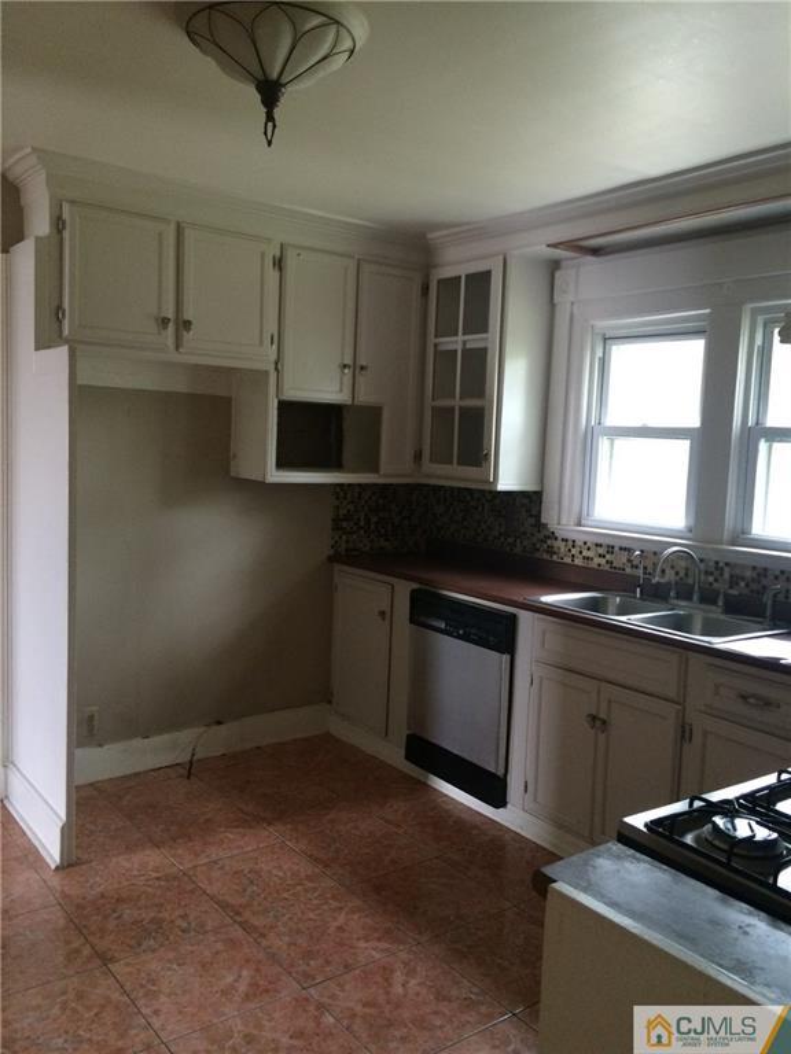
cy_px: 527
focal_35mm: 29
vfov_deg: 61.7
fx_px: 884
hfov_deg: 48.2
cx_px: 396
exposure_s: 1/30
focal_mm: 4.15
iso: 200
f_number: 2.2
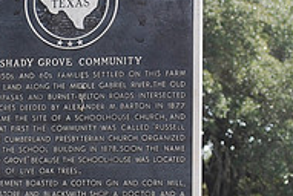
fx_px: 1630
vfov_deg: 6.9
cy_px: 165
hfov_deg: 10.3
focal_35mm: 200
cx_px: 78
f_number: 6.3
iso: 100
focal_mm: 44
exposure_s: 1/160
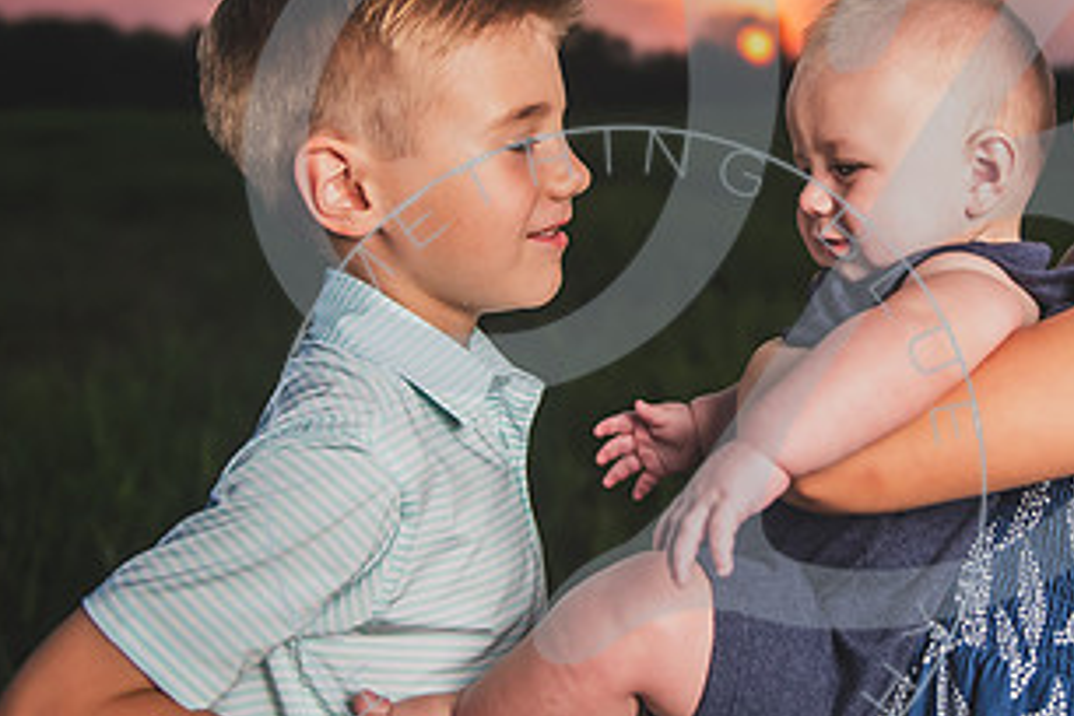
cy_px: 191
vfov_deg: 24.4
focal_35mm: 55
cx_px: 800
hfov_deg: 35.5
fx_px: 1641
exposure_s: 1/1000
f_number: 2.8
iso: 200
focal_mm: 29
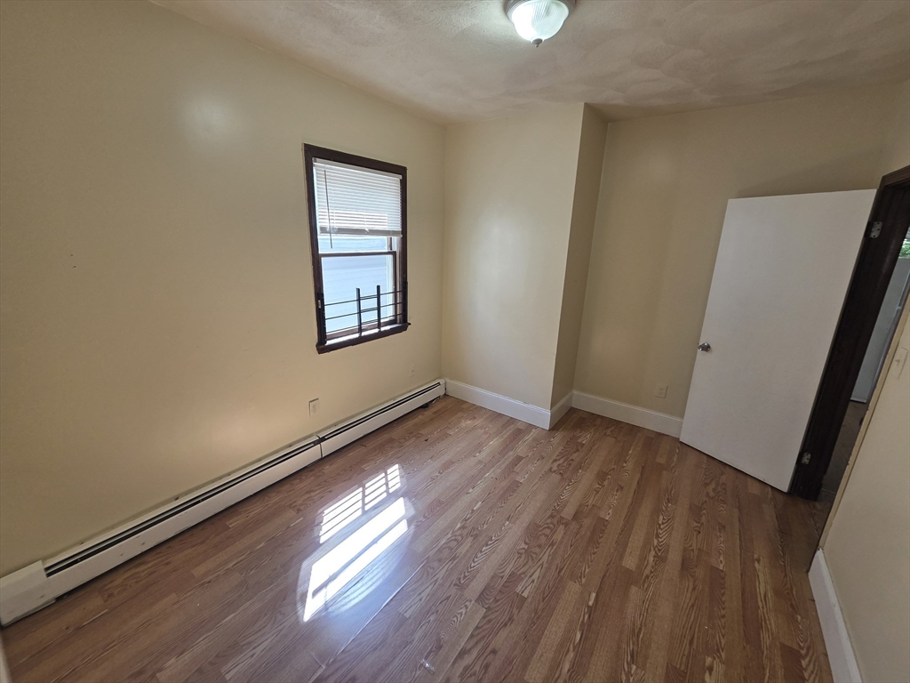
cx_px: 455
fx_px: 342
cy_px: 342
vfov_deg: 89.9
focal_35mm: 13
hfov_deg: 106.2
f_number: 2.2
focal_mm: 2.2
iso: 100
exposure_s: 1/120
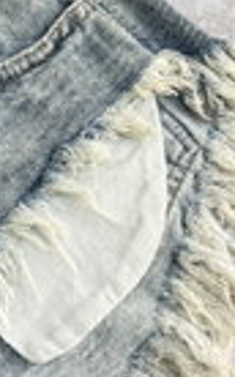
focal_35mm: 98
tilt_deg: -78.2
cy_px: 348
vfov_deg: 20.7
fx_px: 1006
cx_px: -167
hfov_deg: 12.4
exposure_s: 1/100
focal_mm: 6.76
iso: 64
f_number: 1.78
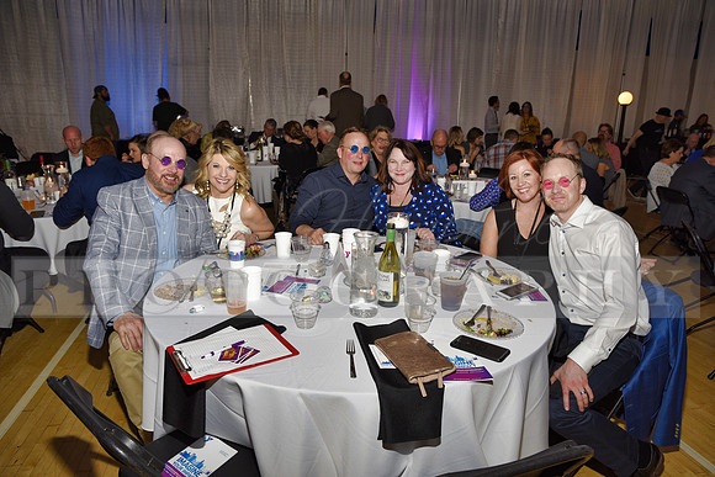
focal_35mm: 24
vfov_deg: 53.2
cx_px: 358
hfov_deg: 73.7
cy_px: 238
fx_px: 477
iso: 200
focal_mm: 24
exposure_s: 1/60
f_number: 5
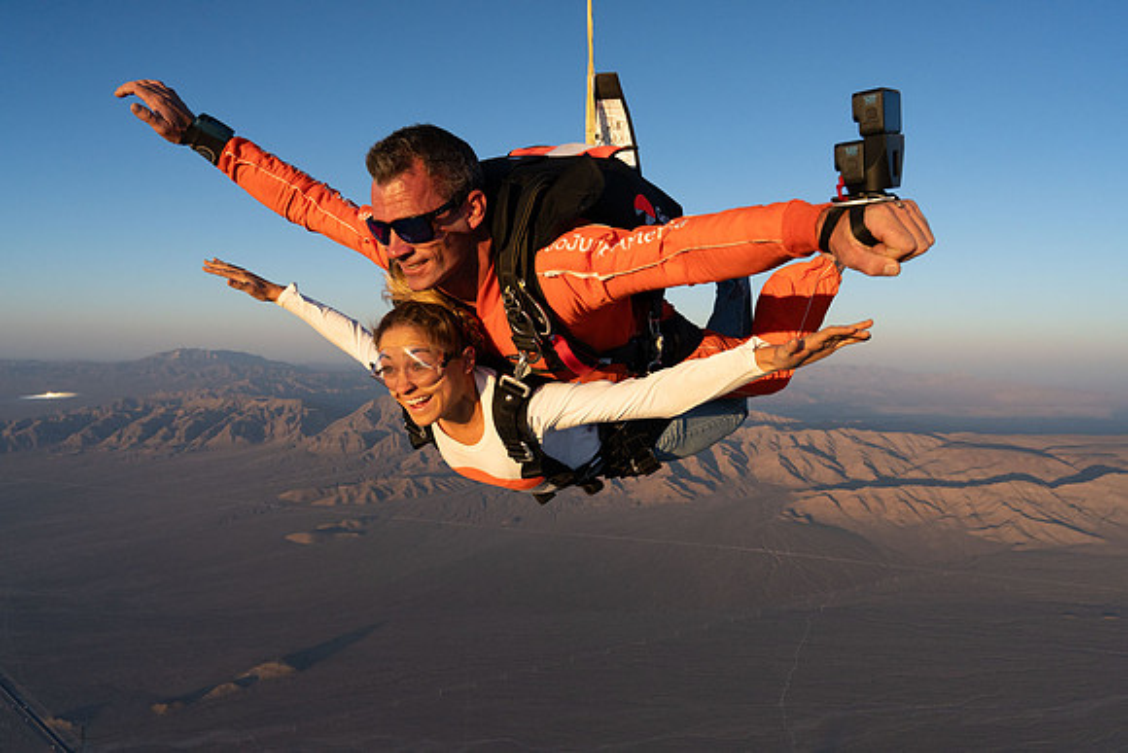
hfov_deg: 73.7
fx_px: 752
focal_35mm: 24
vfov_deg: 53.2
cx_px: 564
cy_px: 376
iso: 1250
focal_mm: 24
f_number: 7.1
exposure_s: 1/2000
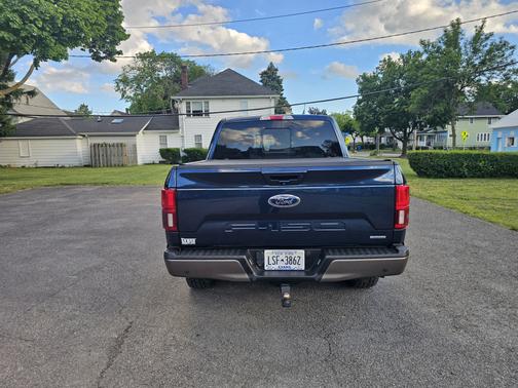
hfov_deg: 73.9
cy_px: 194
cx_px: 259
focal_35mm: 23
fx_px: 344
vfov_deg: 58.9
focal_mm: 6.3
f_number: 1.7
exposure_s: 1/140
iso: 10
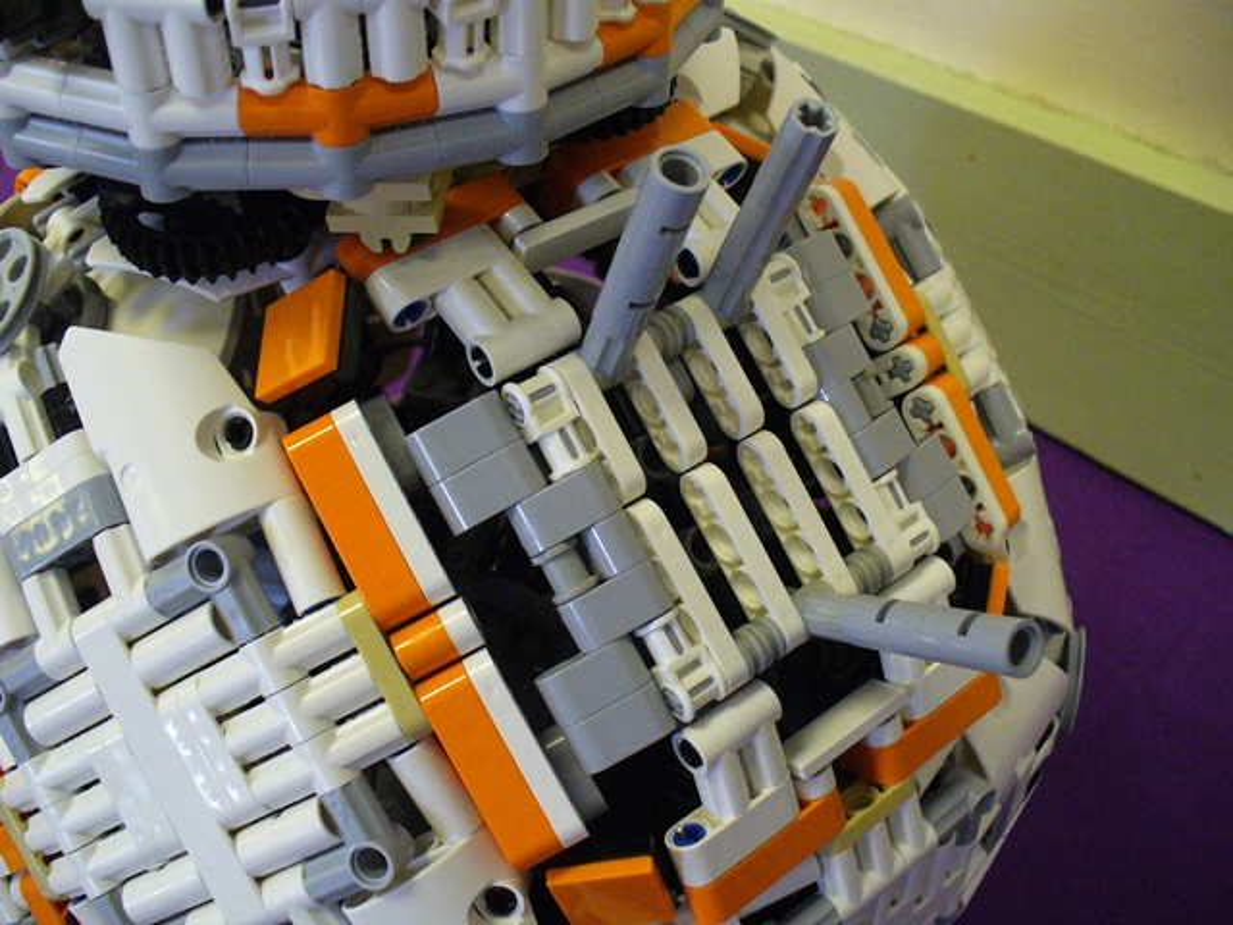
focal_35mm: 37
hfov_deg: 50.1
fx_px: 1318
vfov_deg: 38.7
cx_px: 616
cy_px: 462
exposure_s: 1/50
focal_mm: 6.1
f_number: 2.8
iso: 400
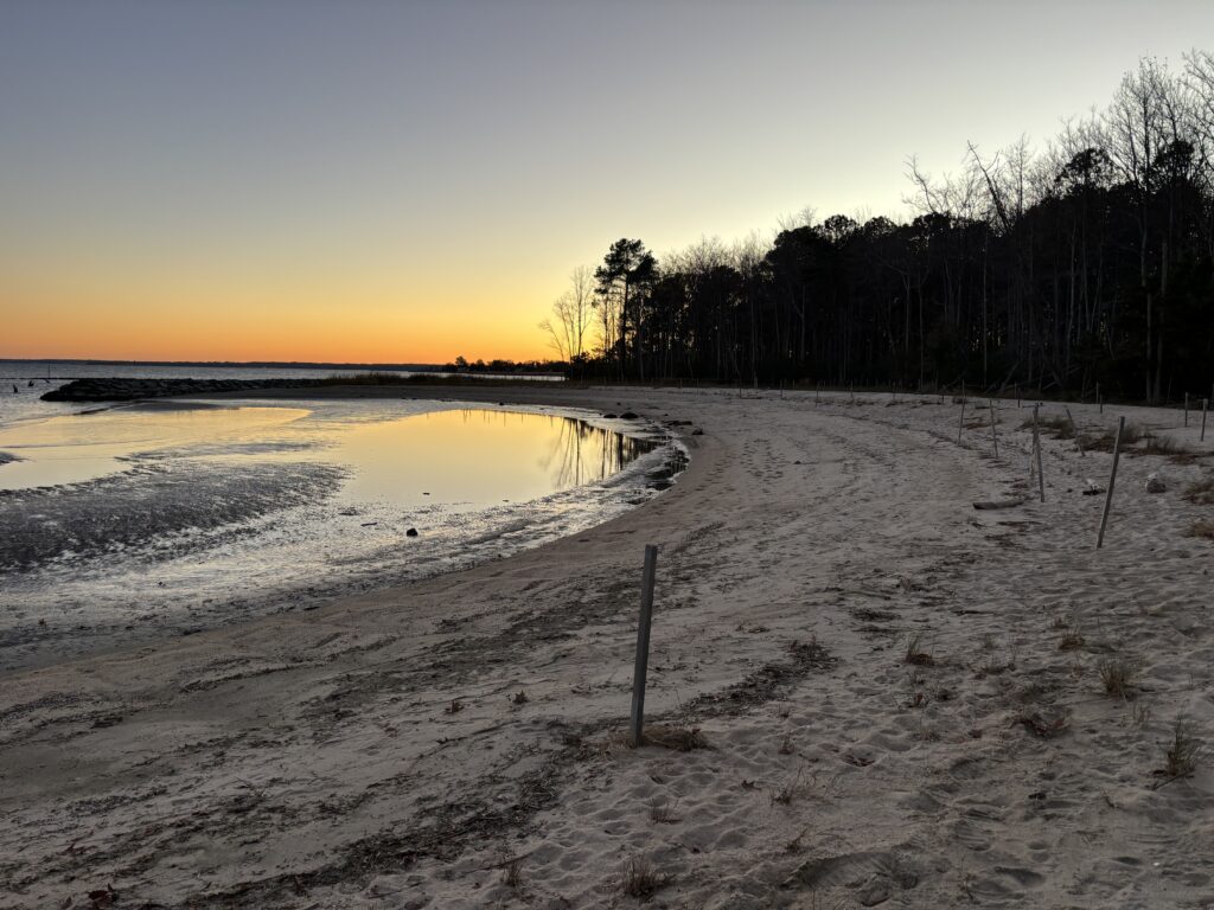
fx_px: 912
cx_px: 607
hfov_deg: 67.3
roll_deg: -1.3
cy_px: 455
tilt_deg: -4.5
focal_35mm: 26
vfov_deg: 53.1
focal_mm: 5.96
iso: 64
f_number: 1.6
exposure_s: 1/121
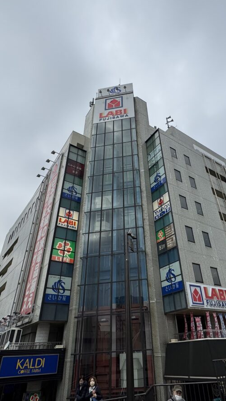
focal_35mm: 22
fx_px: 234
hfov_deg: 51.1
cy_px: 193
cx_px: 137
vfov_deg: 81.2
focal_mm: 2.22
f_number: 2.2
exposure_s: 1/2770
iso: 50
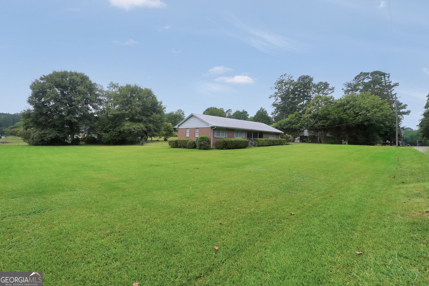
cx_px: 214
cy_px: 143
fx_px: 179
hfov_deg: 100.4
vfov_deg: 77.3
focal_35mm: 15
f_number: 8
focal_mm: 10
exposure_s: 1/100
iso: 100
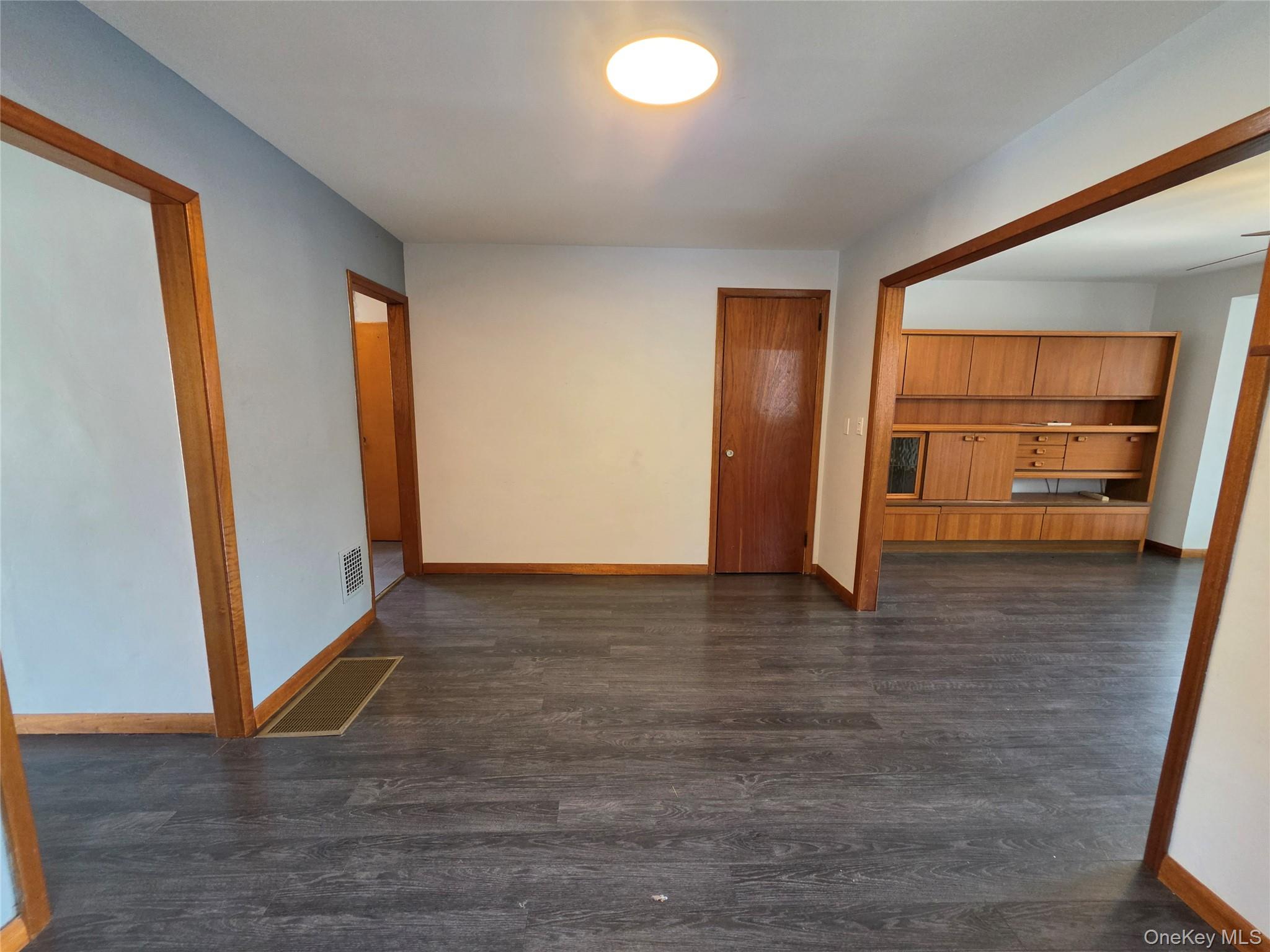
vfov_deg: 89.9
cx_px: 635
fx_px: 477
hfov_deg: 106.2
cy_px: 476
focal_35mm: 13
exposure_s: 1/60
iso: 320
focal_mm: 2.2
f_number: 1.9
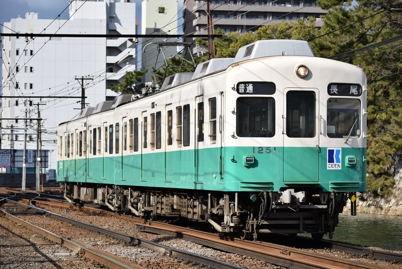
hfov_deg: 15.9
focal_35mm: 129
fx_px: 1442
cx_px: 201
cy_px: 134
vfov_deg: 10.7
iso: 100
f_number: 5.6
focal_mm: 86
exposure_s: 1/640
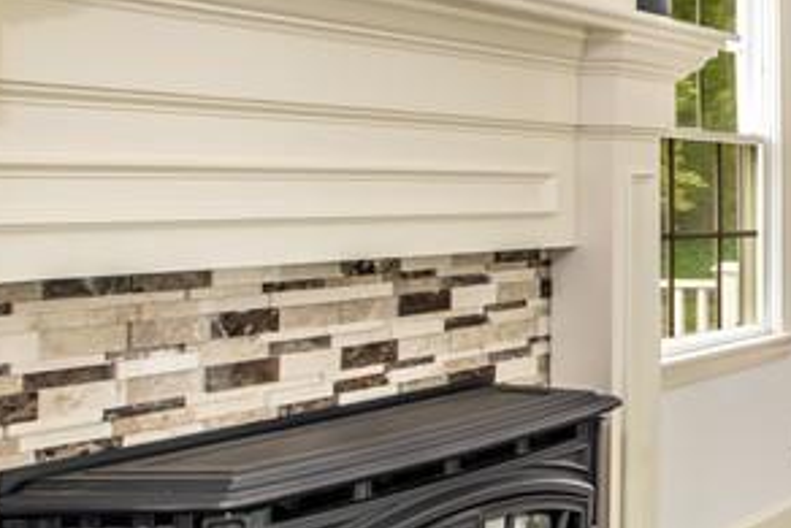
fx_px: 1143
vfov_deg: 25.9
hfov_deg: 22.6
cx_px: 1409
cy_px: 171
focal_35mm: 52
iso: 1000
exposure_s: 1/200
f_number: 10
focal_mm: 14
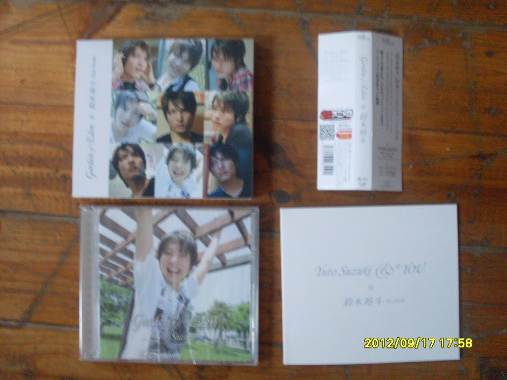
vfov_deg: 37.7
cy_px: 190
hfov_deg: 49.0
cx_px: 254
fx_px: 557
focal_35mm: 38
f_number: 2.8
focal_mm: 6.3
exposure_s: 1/6
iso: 200
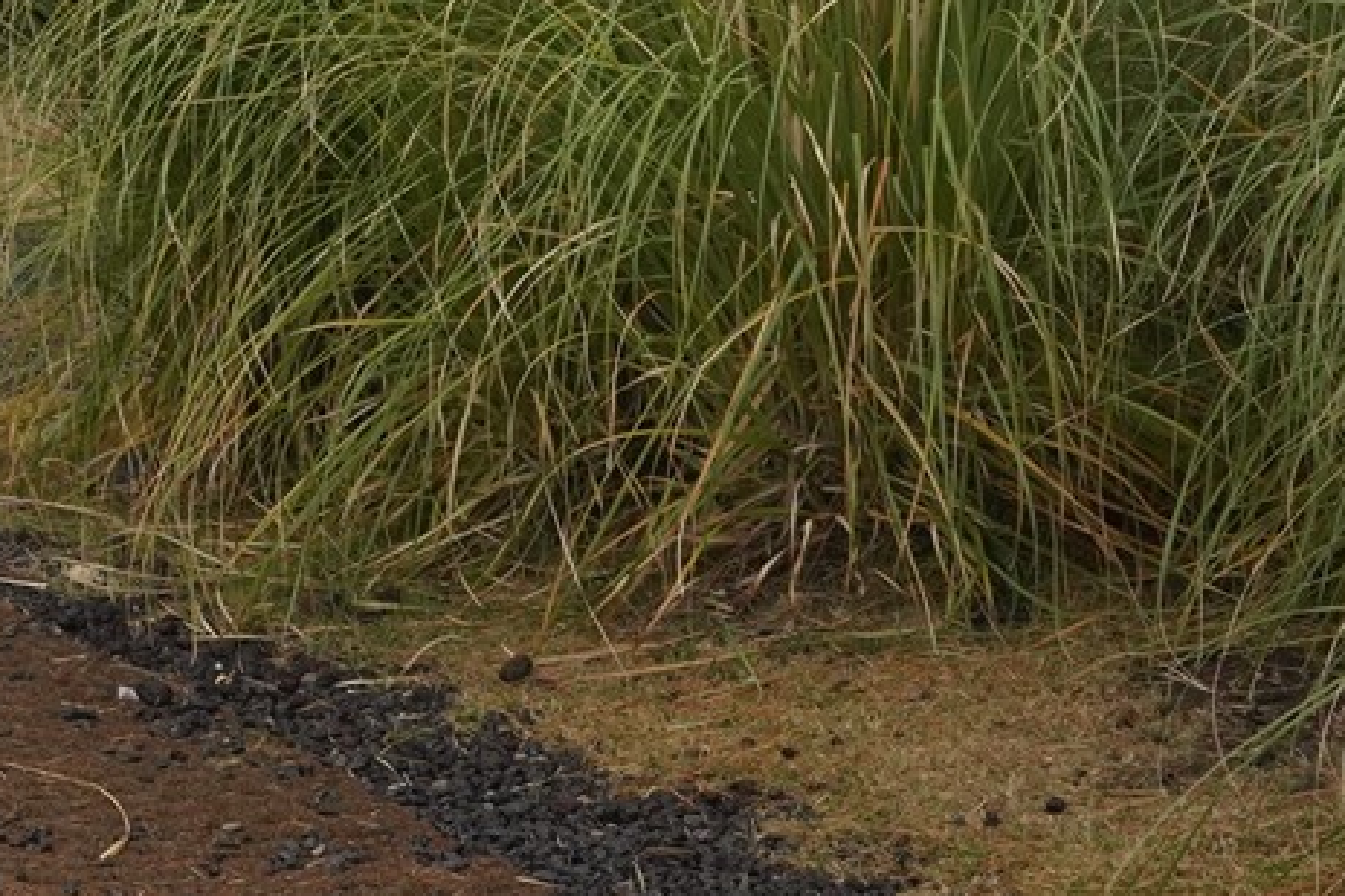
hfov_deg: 13.5
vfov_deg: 9.0
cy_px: -84
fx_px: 5639
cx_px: 130
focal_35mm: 151
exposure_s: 1/100
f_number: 11
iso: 1250
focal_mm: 35
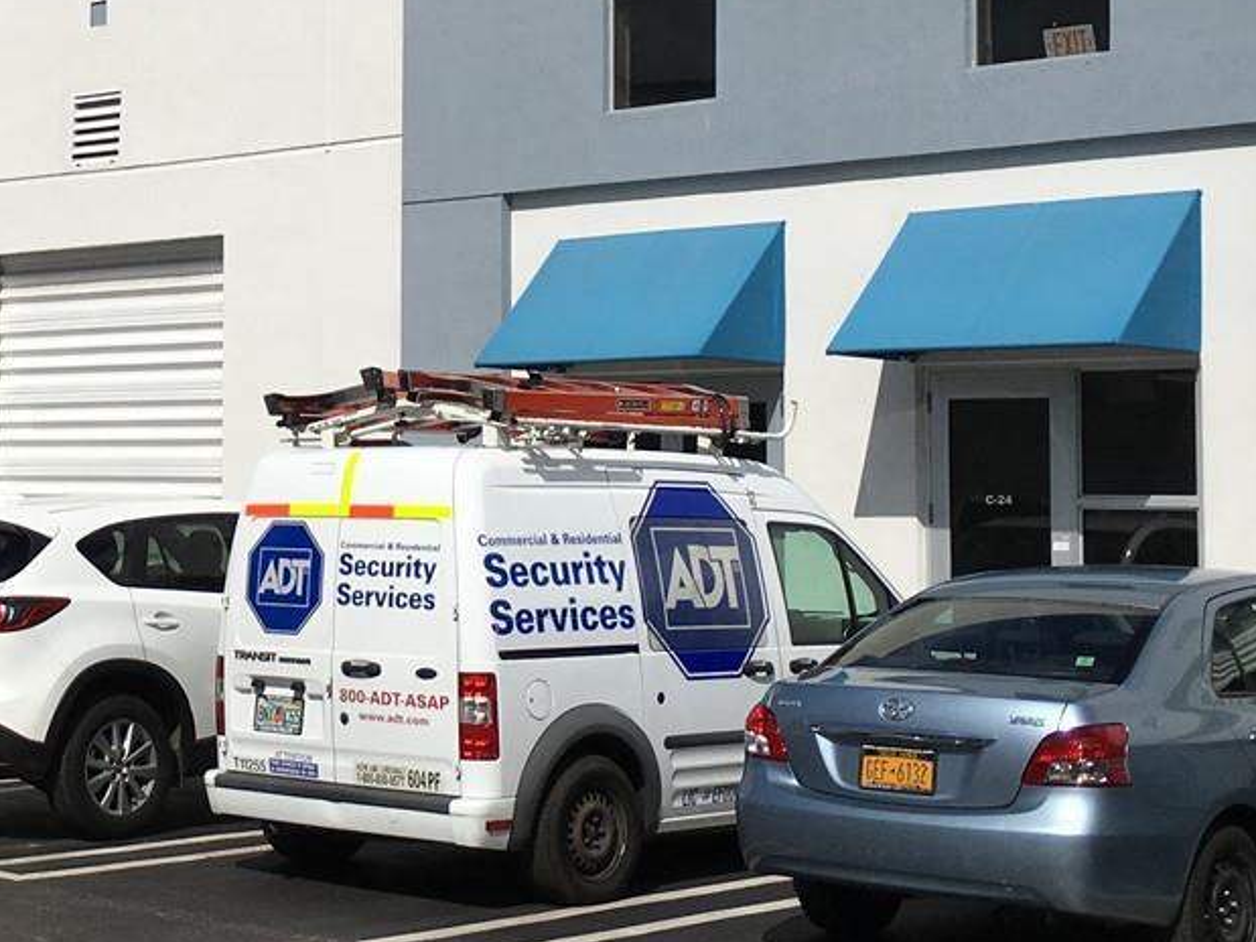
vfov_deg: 19.6
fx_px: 2721
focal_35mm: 75
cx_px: 128
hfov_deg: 25.2
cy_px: 349
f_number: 2.2
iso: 25
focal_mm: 4.15
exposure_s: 1/5495
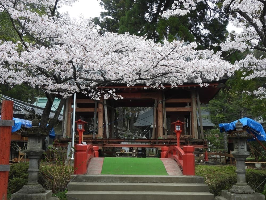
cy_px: 100
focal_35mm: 43
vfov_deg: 33.6
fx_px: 330
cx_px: 133
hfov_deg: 43.9
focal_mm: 7.7
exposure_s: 1/160
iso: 100
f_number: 3.2
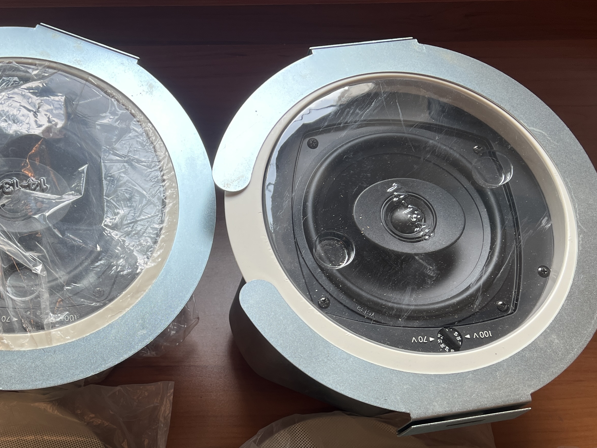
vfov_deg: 31.4
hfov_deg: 41.4
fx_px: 776
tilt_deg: -67.8
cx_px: 187
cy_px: 358
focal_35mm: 45
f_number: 1.5
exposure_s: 1/120
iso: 50
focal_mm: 5.7
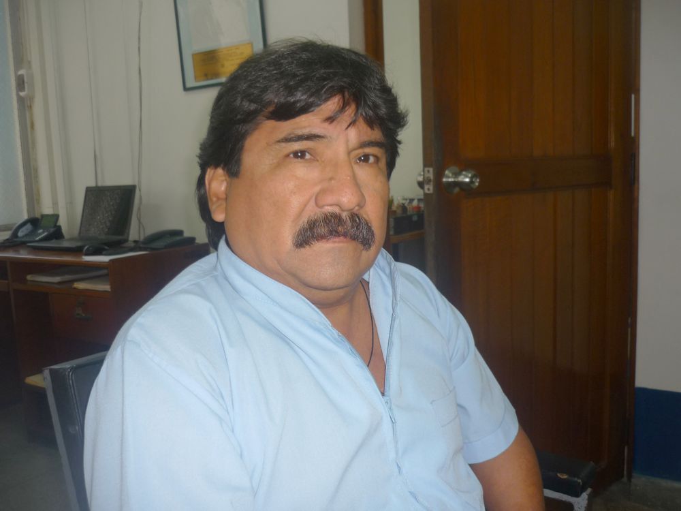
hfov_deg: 55.4
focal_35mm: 33
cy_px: 256
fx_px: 649
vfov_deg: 42.9
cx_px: 340
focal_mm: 5.5
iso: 100
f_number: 2.8
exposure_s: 1/30
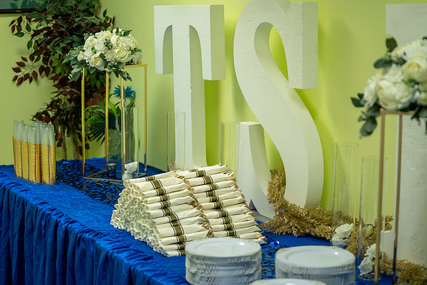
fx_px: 830
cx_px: 214
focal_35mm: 70
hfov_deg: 28.8
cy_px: 142
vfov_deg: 19.5
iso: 500
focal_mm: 70
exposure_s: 1/160
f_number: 2.8
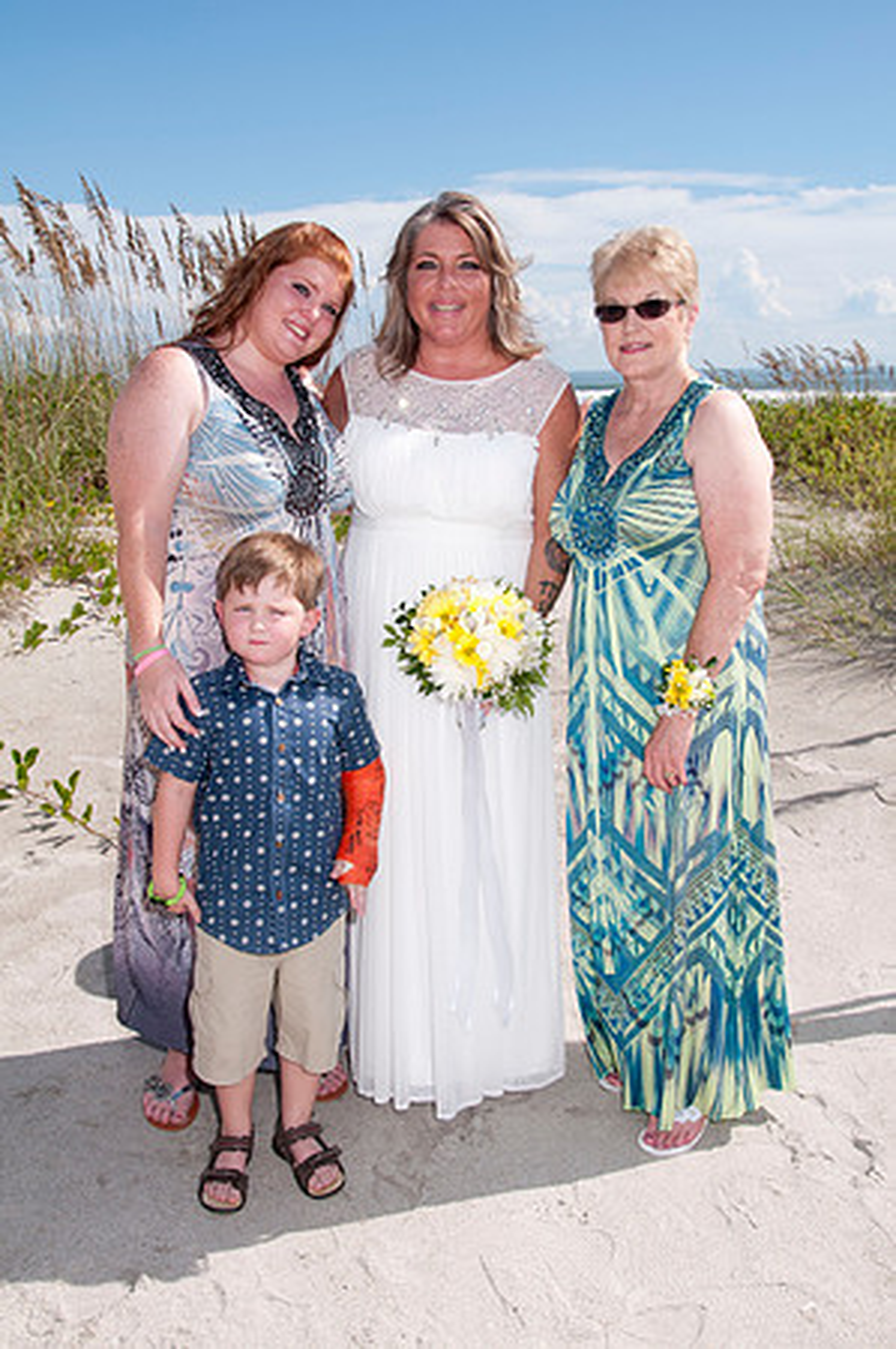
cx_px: 448
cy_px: 674
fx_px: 1347
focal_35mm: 36
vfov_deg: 53.2
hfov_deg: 36.8
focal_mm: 24
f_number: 11
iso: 100
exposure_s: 1/250
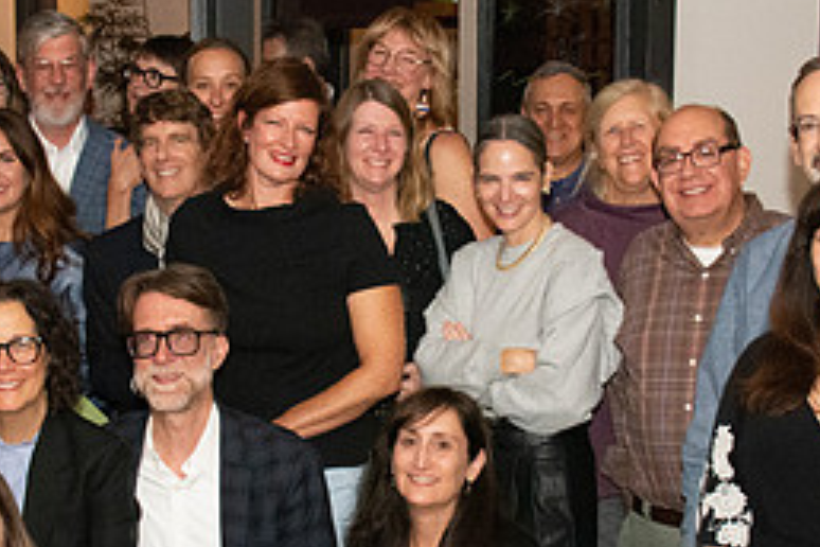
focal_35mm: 108
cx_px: 388
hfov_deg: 18.9
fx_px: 2460
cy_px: 374
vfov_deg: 12.7
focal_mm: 32
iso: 5000
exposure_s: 1/125
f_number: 9
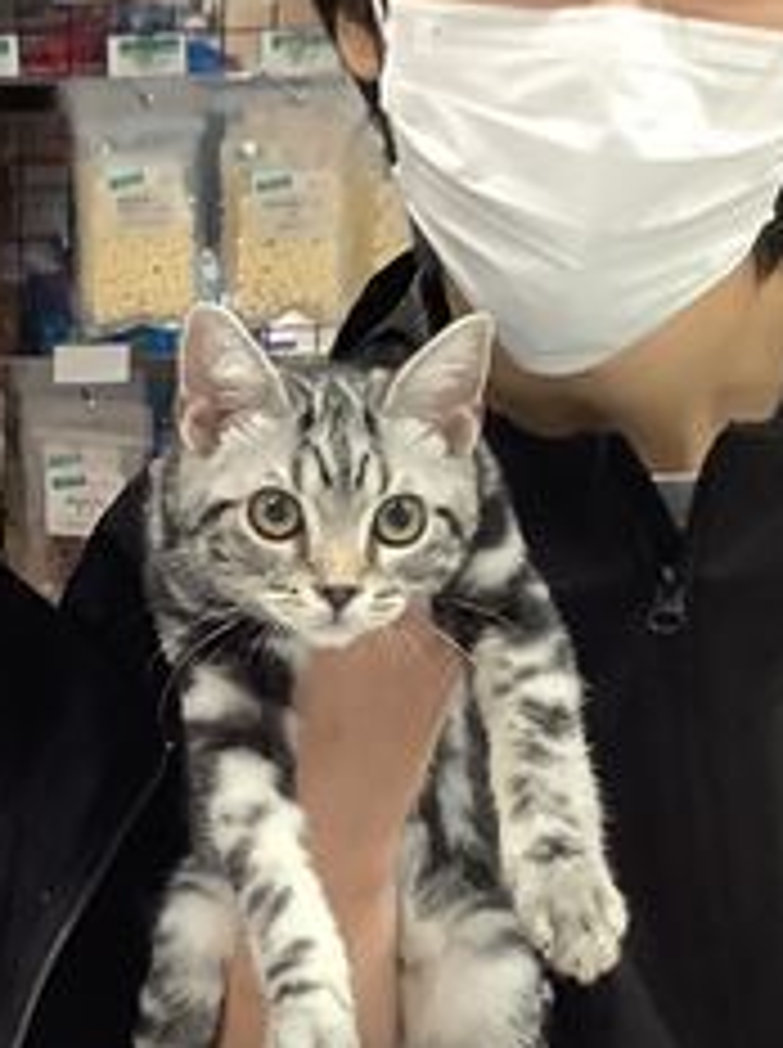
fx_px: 2419
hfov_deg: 18.0
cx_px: 27
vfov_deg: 24.4
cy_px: 459
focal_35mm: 80
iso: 200
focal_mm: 3.3
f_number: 2.4
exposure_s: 1/60
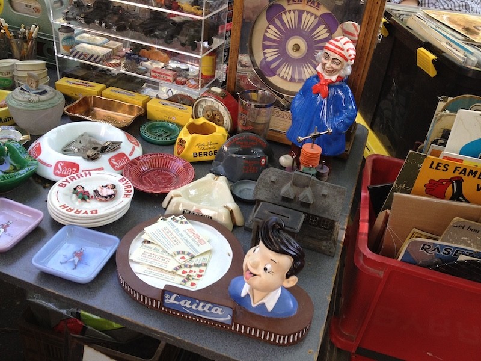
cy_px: 180
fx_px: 486
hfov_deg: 52.6
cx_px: 240
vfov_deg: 40.7
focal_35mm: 35
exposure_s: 1/120
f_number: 2.4
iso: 100
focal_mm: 4.28
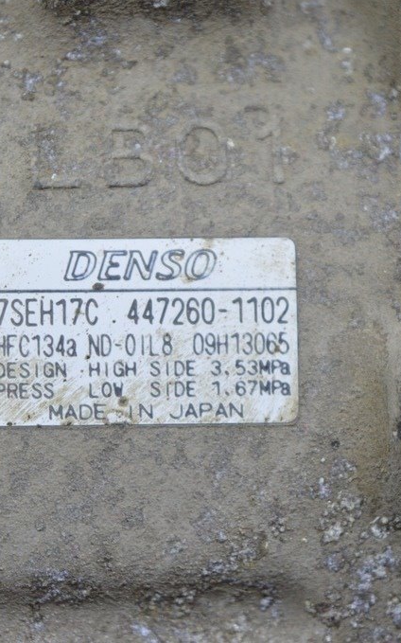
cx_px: 120
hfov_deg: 10.3
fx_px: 2218
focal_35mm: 127
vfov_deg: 16.5
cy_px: 322
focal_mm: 55
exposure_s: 1/50
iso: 800
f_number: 5.6
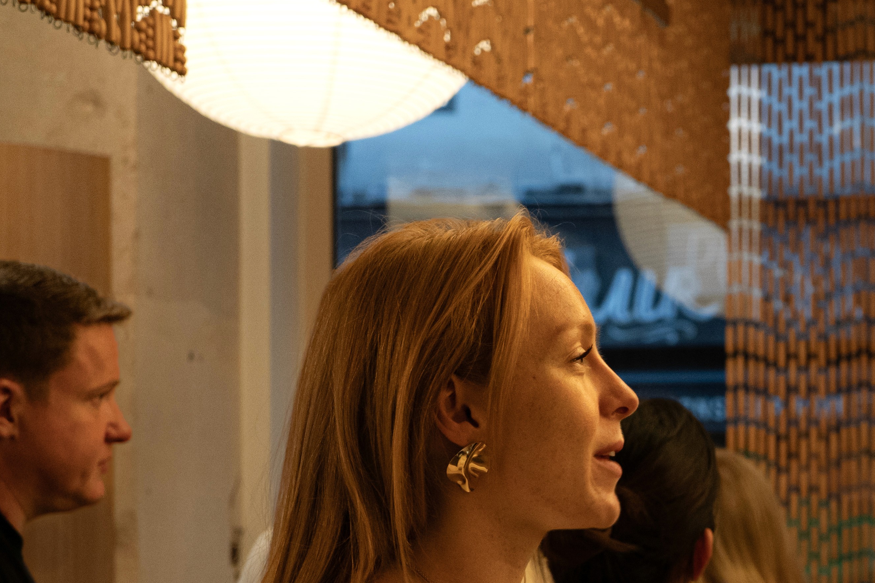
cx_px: 823
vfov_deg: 10.2
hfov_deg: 15.1
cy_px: 510
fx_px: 3257
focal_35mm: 134
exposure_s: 1/100
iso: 2500
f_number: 5.6
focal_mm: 59
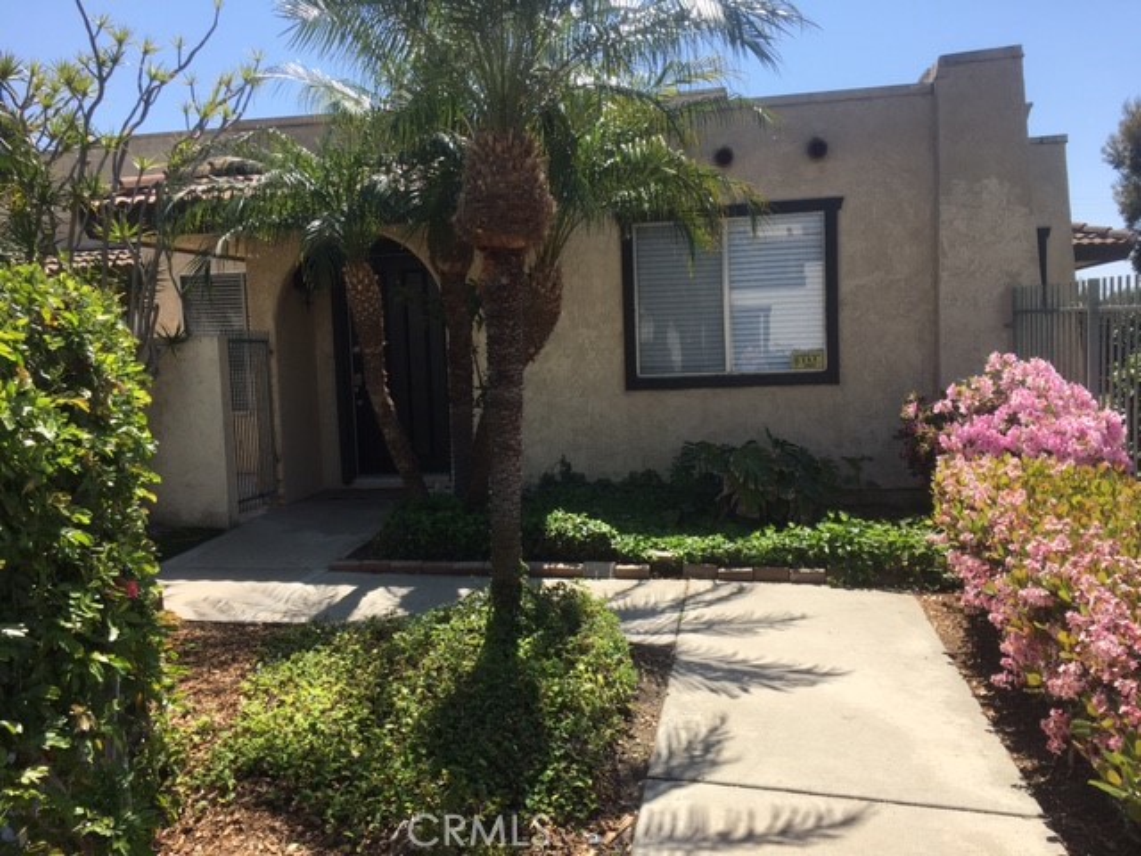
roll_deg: +1.5
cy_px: 428
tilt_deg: -5.4
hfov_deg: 61.7
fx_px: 956
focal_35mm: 29
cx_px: 570
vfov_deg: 48.2
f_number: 2.2
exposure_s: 1/1054
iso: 25
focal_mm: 4.15
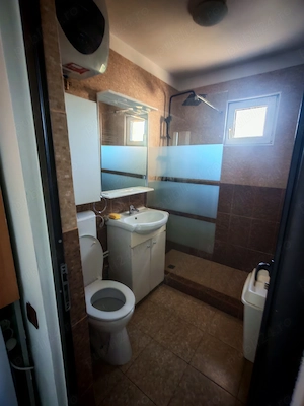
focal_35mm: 16
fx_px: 187
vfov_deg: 94.5
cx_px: 152
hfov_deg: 78.1
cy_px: 203
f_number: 2.2
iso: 500
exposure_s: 1/11
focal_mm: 1.96
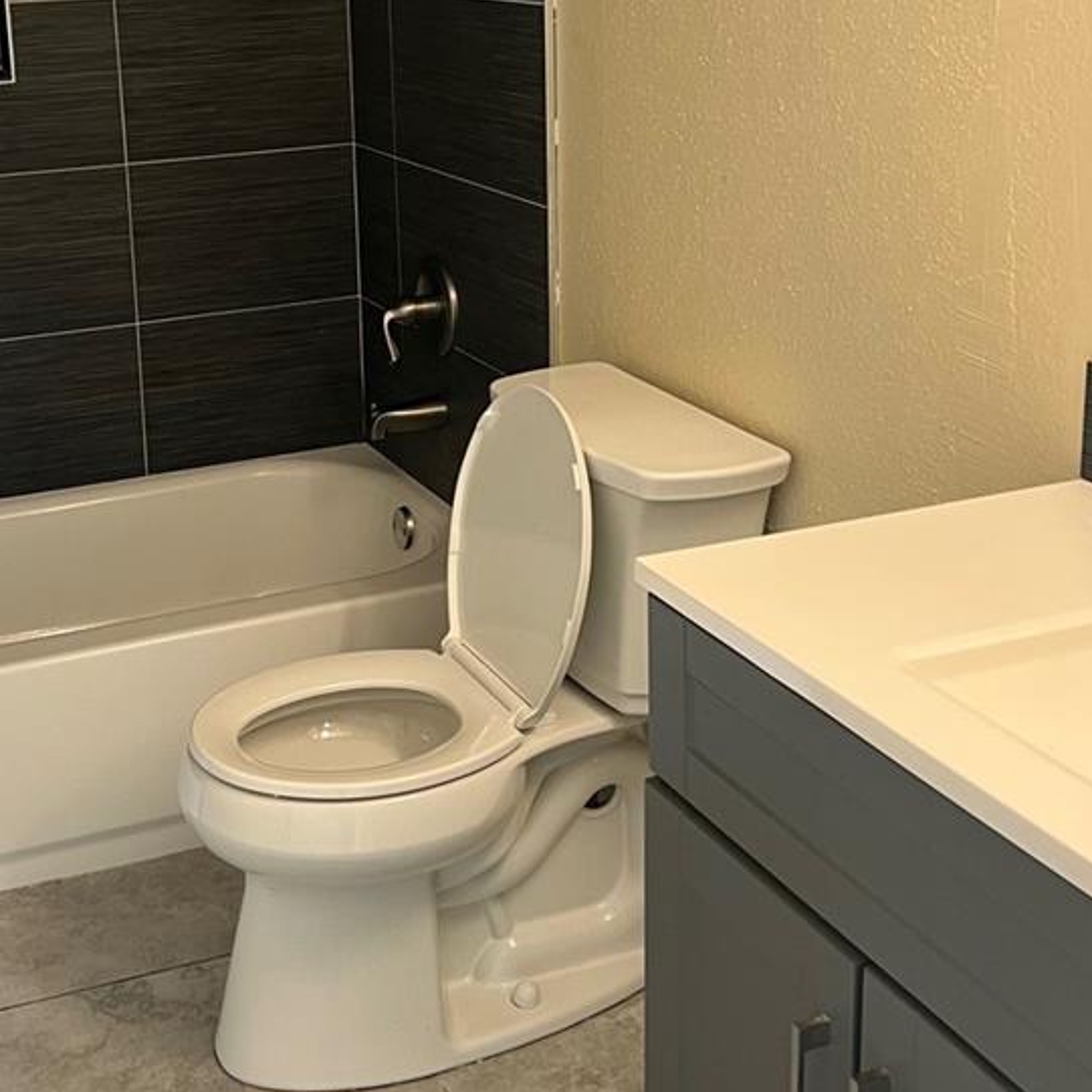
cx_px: 359
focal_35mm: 51
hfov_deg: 33.1
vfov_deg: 32.8
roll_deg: +2.4
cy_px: 275
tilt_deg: -13.3
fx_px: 1820
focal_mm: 5.7
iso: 100
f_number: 1.5
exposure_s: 1/60
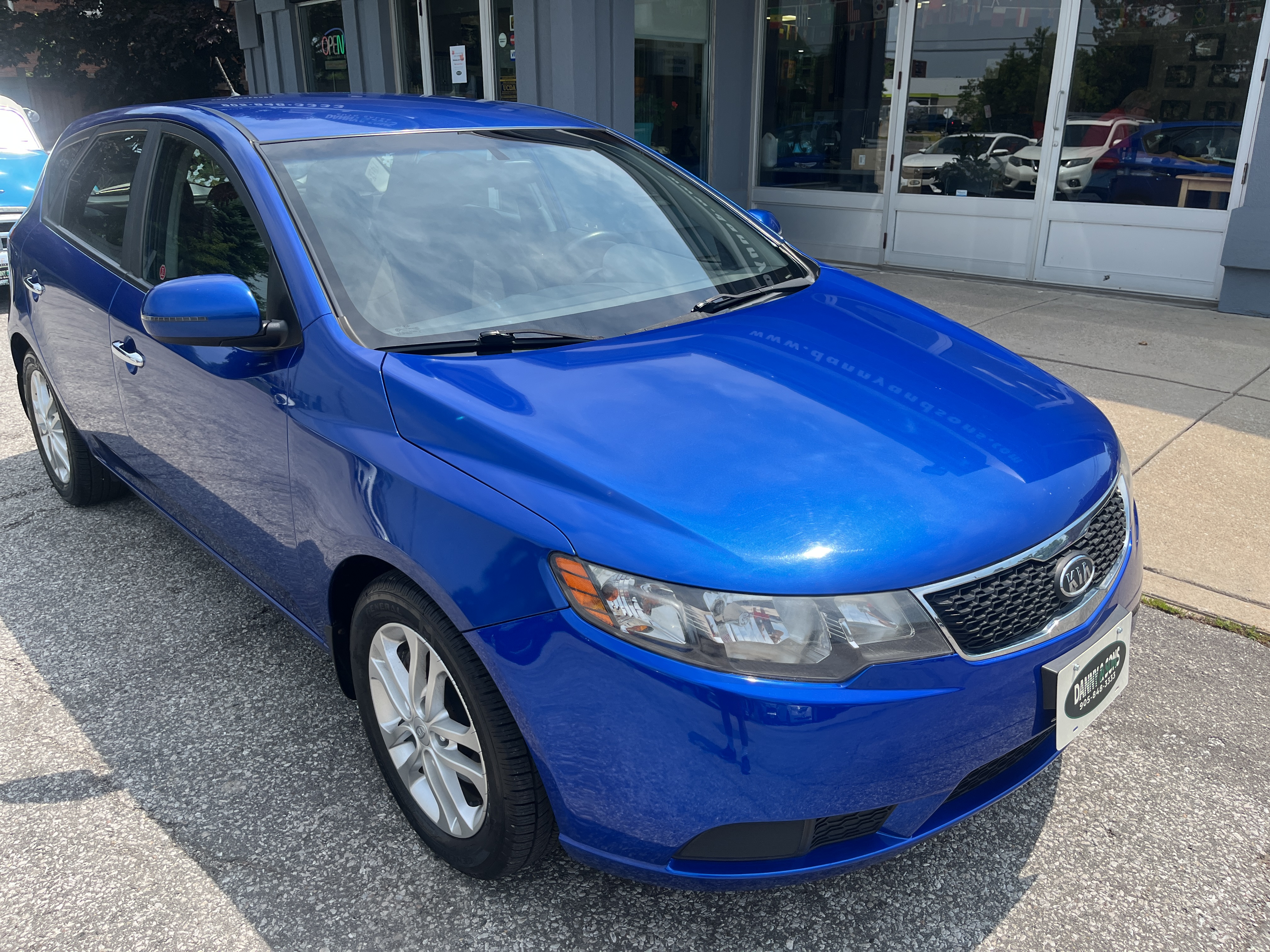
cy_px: 476
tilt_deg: -20.7
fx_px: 954
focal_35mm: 26
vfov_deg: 53.1
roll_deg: -0.1
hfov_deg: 67.3
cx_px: 635
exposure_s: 1/2358
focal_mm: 5.1
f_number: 1.6
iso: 50
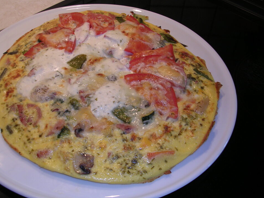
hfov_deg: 45.7
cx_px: 124
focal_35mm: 41
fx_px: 313
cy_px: 92
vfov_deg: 35.1
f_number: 2.8
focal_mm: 5.8
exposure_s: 1/30
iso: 100
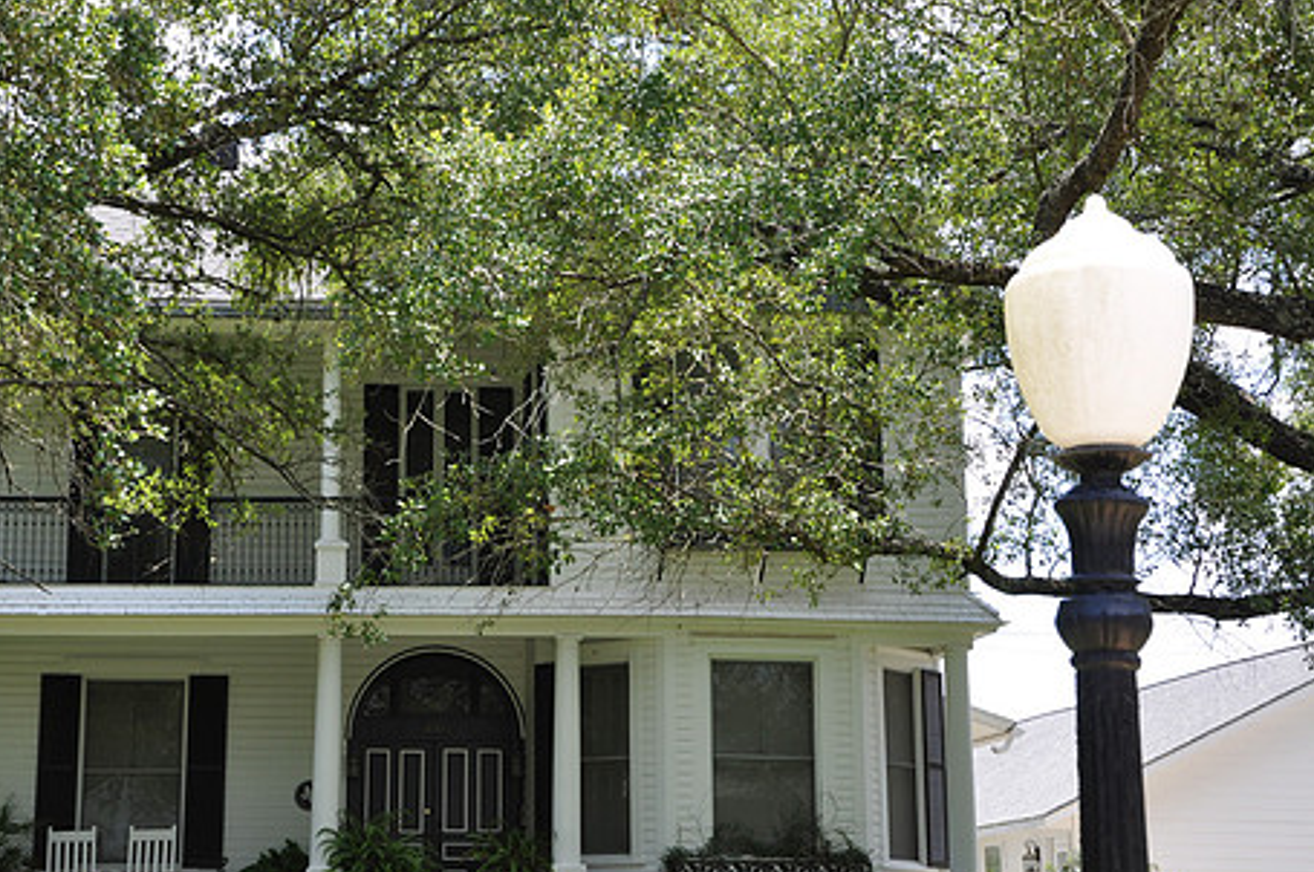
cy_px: 478
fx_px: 2369
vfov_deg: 20.9
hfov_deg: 30.9
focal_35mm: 65
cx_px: 482
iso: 200
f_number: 6.3
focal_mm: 34
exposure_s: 1/160
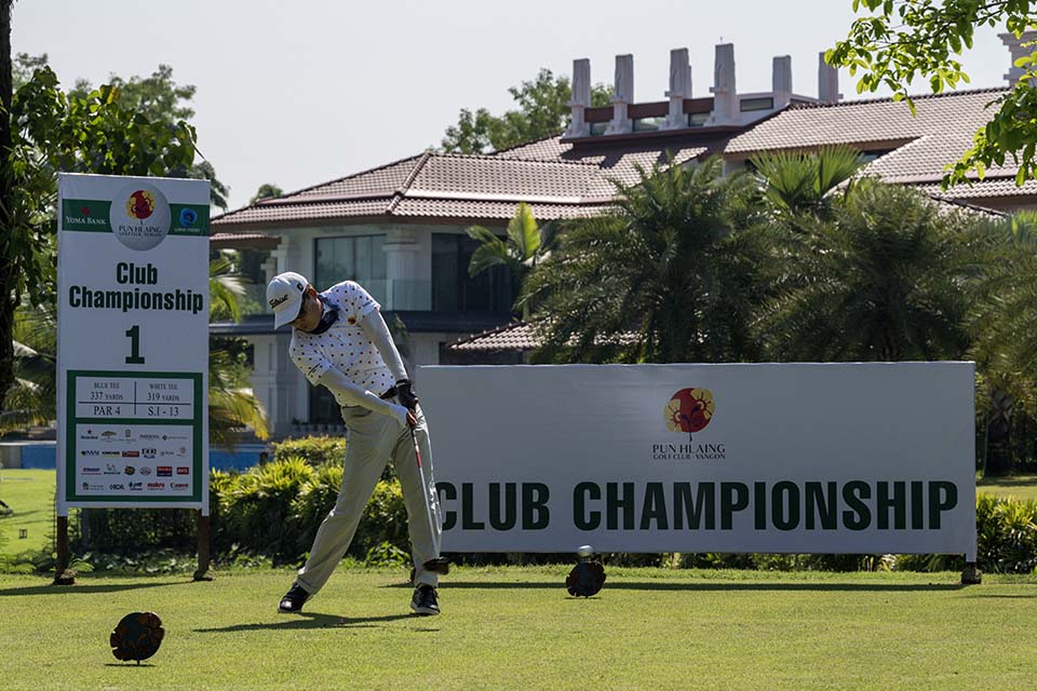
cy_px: 346
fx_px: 2621
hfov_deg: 22.4
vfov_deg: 15.0
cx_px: 518
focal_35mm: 91
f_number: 6.3
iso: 360
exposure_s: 1/2000
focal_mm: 91
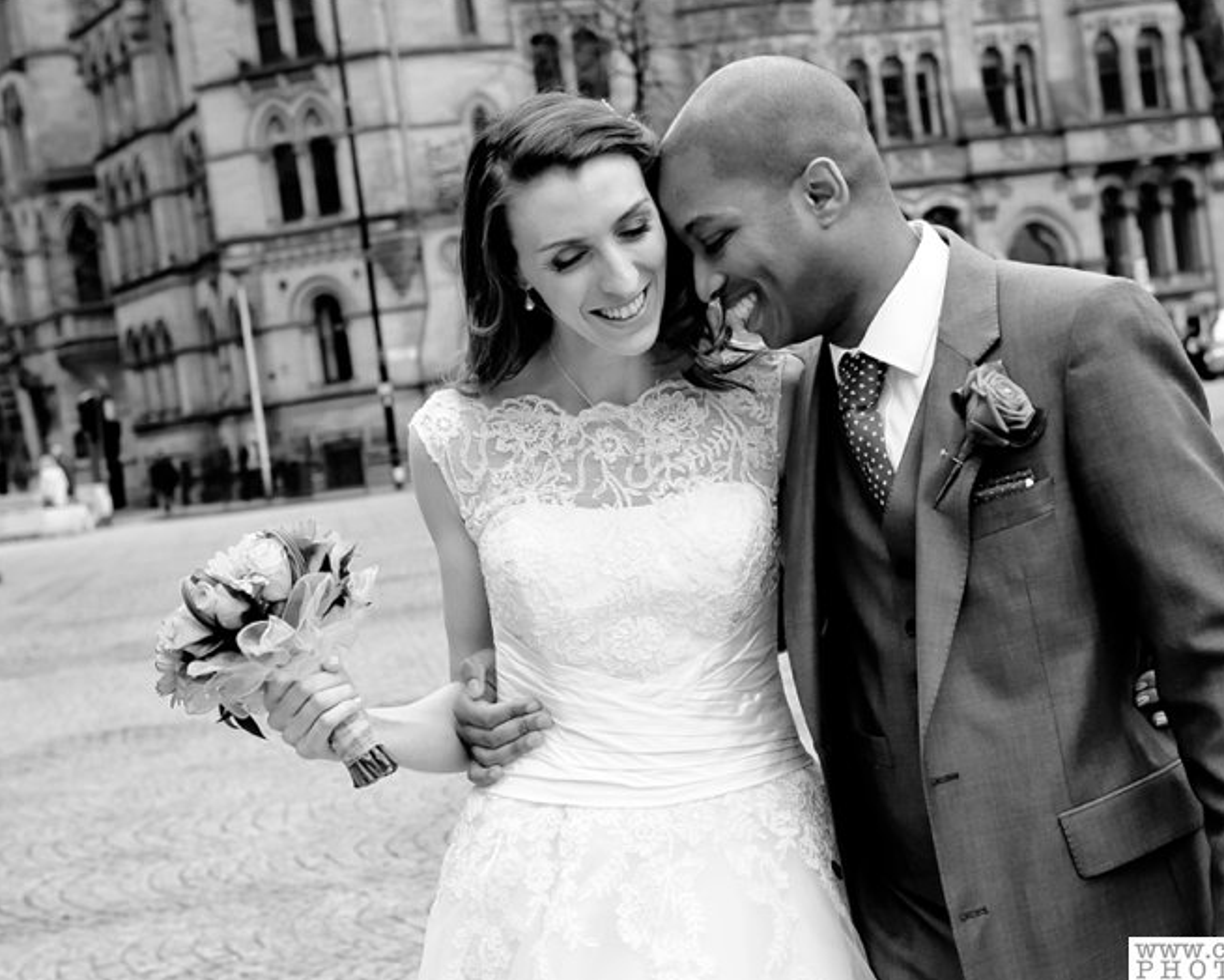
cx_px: 682
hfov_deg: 26.8
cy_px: 489
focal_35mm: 71
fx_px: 2572
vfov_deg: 21.6
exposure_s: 1/500
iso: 2000
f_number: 6.3
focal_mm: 62
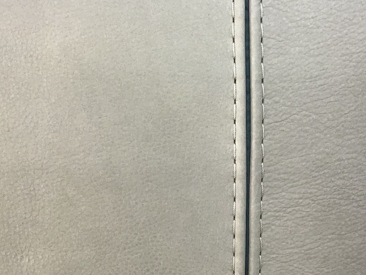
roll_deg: -2.1
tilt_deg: -39.2
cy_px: 148
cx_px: 228
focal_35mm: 58
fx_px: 613
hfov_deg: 33.1
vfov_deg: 25.2
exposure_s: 1/30
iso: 64
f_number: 2.4
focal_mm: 3.3
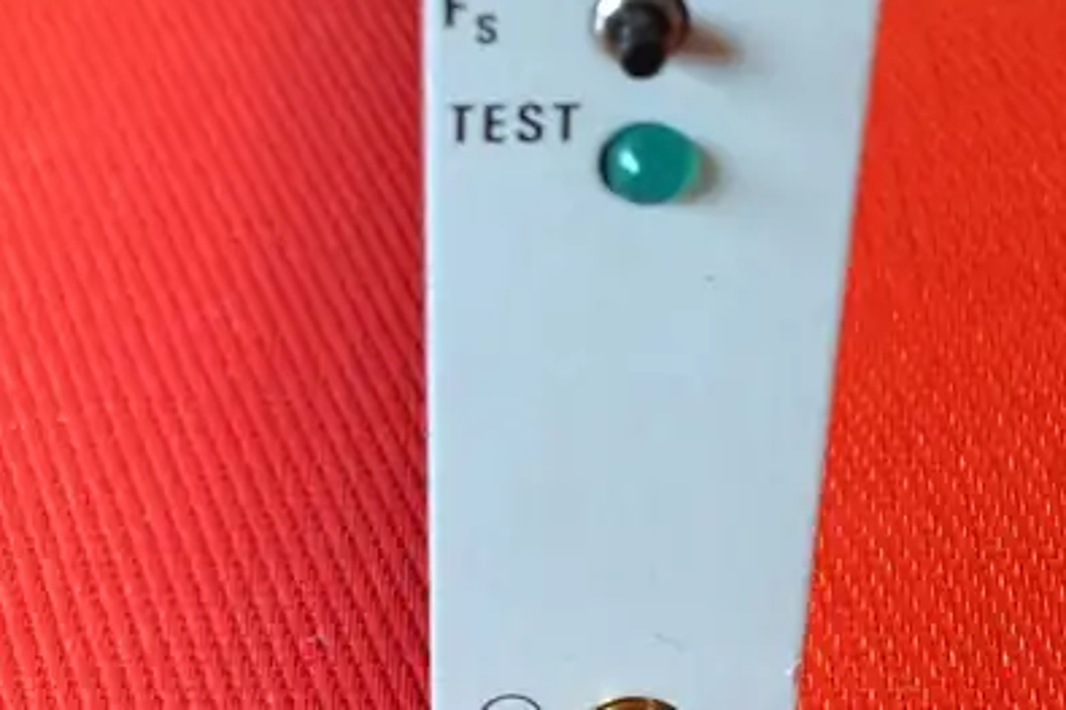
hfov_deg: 22.1
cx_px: 467
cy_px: 497
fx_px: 2723
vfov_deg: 14.8
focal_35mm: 92
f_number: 2.4
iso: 125
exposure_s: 1/15
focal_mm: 4.28
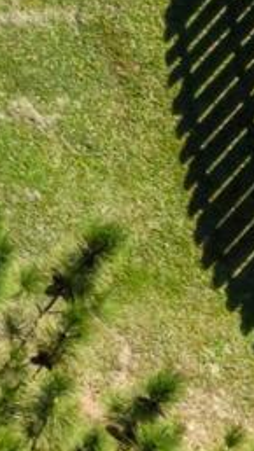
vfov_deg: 7.5
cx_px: -790
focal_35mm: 253
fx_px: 3031
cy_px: -929
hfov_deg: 4.4
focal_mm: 8.67
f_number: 1.8
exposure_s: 1/1250
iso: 100
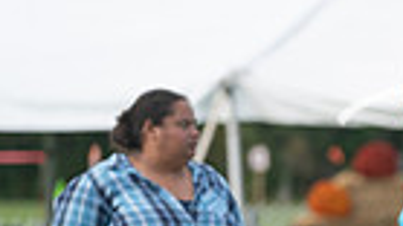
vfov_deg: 1.8
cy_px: 394
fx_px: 7091
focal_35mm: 664
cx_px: 768
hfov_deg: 3.2
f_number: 3.5
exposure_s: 1/3200
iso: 640
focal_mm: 152
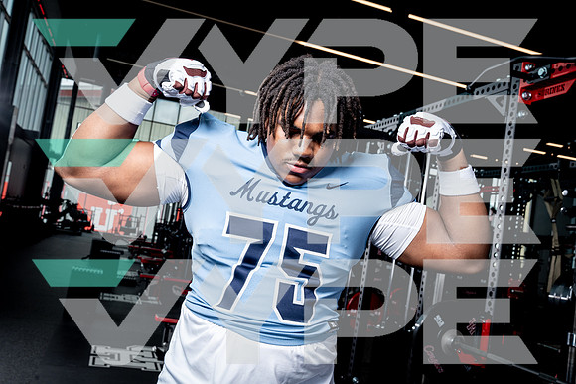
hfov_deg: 53.1
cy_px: 192
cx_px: 288
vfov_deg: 36.9
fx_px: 576
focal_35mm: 36
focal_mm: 36
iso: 640
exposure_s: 1/250
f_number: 9
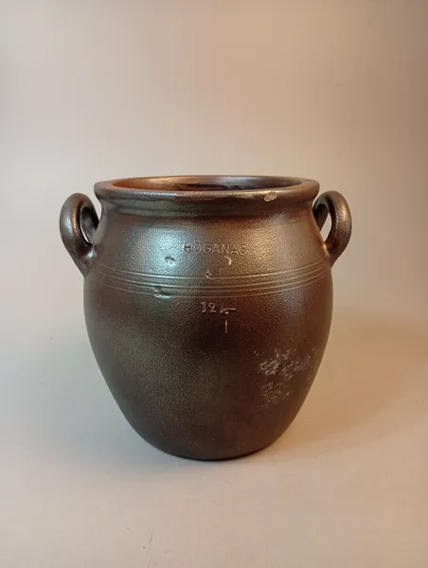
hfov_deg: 51.5
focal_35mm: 27
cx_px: 214
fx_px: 444
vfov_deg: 65.2
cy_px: 284
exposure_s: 1/33.3
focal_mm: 3.98
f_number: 1.8
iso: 621
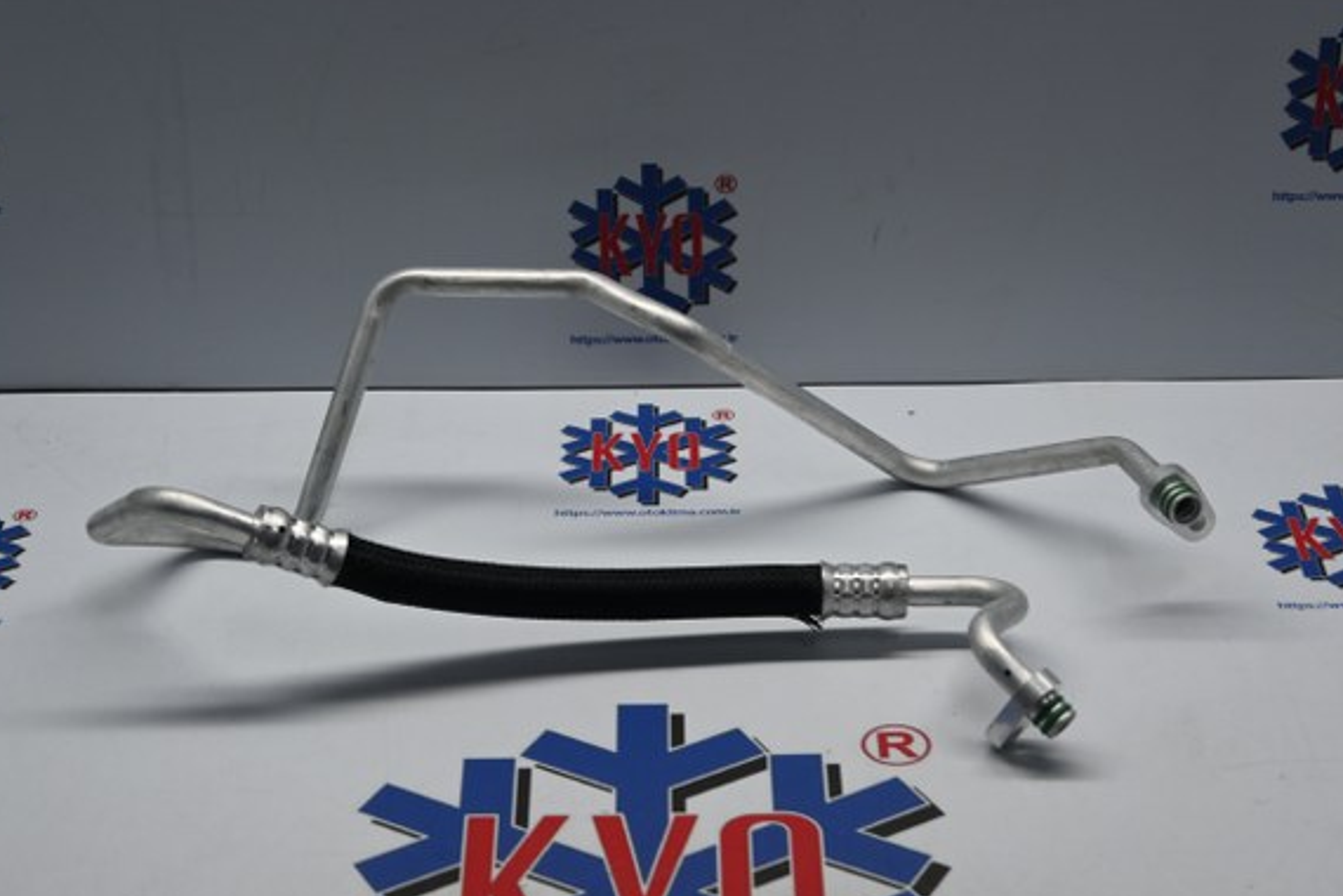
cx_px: 641
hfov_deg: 25.7
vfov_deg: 17.3
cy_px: 439
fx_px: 2947
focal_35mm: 79
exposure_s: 1/80
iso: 360
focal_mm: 50
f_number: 6.3
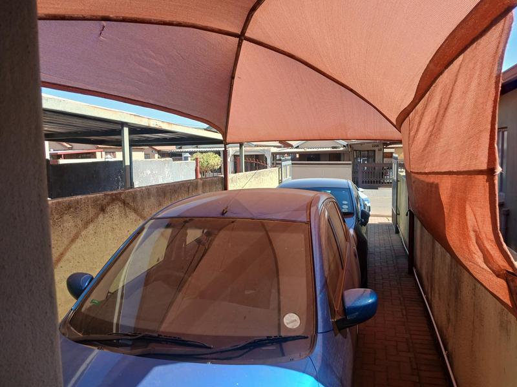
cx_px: 258
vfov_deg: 53.1
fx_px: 388
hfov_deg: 67.3
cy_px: 194
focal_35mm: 26
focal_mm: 3.98
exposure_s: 1/188
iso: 20
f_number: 1.8
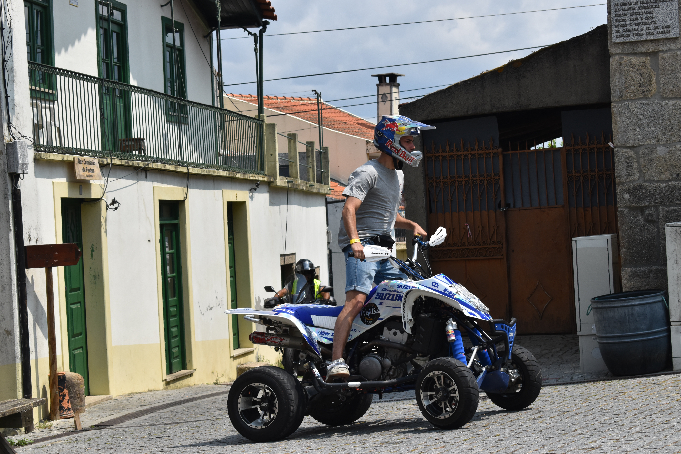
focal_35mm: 82
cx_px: 340
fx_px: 1561
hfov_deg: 24.6
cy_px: 227
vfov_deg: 16.6
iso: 400
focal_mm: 55
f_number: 7.1
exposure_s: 1/1600
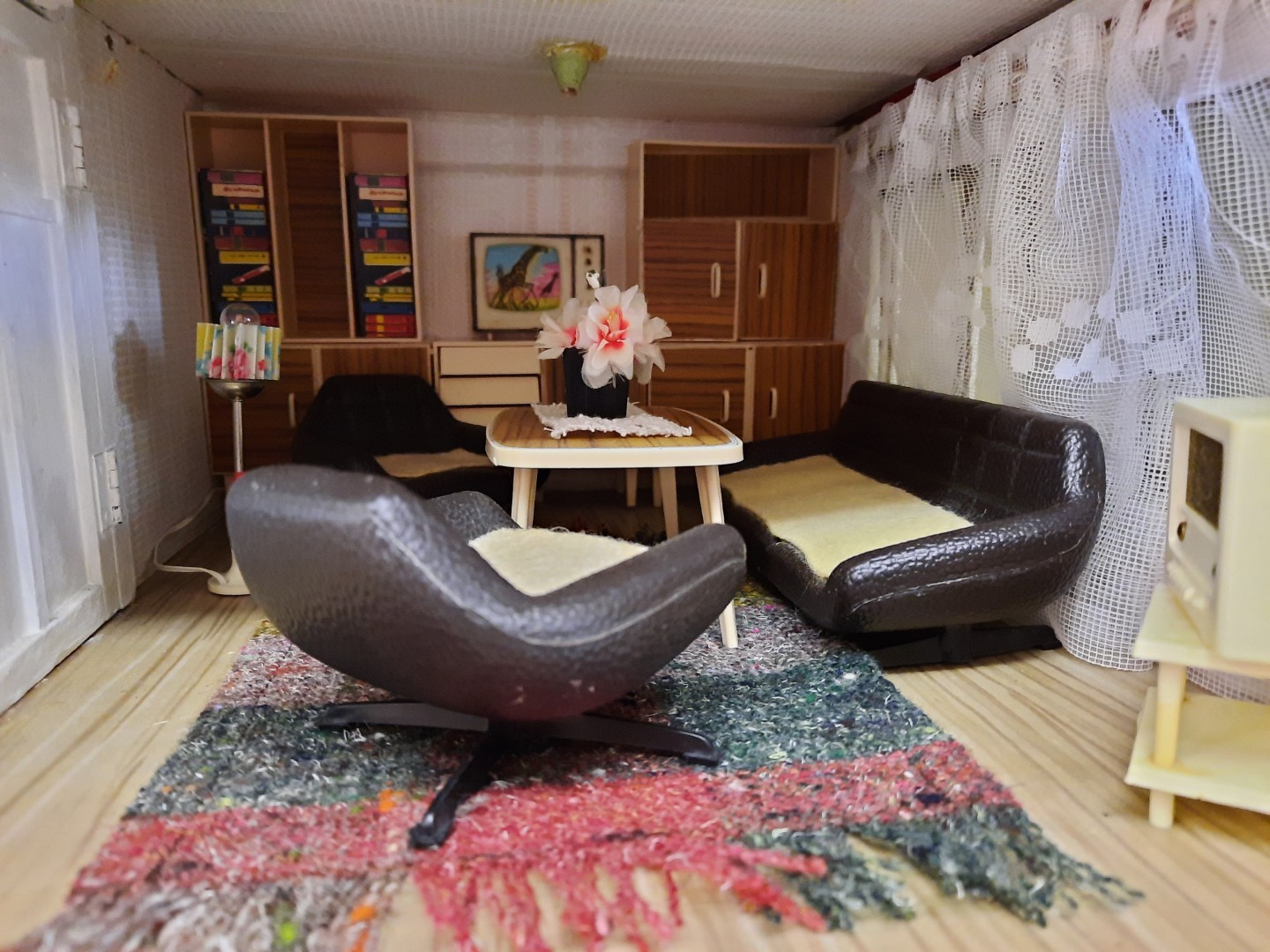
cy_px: 476
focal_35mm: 25
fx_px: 917
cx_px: 635
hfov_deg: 69.4
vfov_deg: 54.9
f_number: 2
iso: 800
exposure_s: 1/25
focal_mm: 4.6
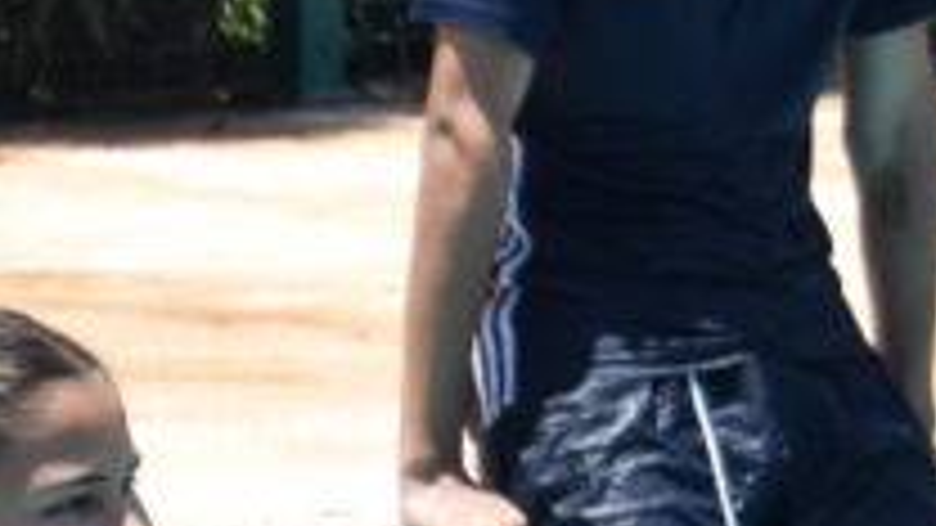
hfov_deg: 2.8
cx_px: -1017
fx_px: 18760
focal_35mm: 756
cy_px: 1248
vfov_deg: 1.6
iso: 100
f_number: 5
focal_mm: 65
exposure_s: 1/400
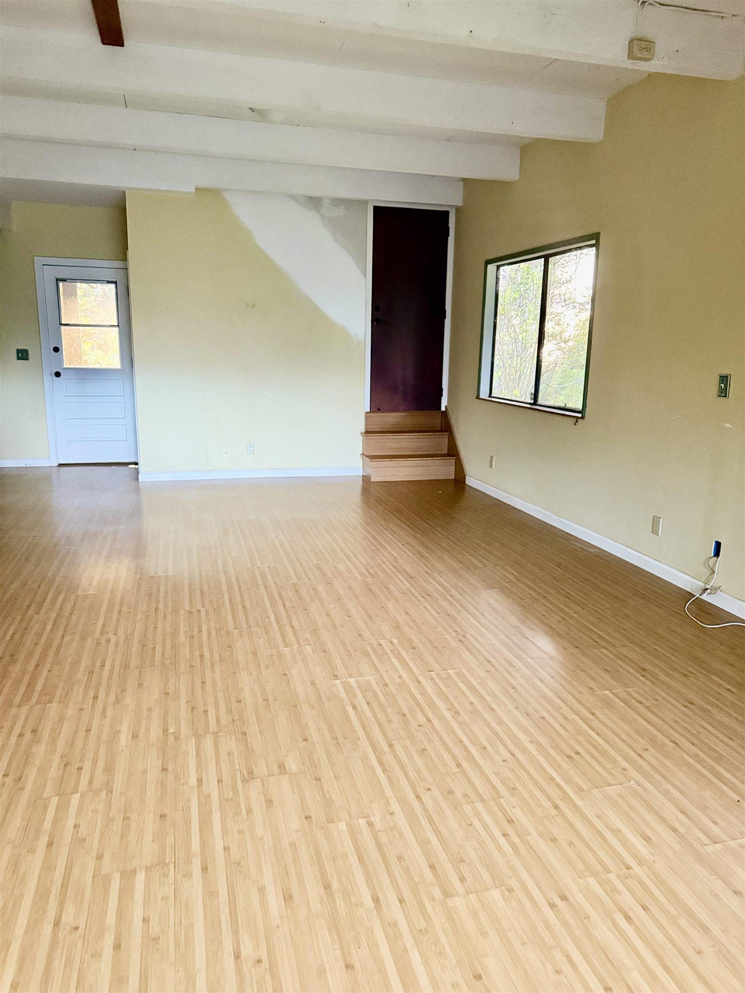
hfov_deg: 56.8
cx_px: 372
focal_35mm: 24
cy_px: 496
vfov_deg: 71.6
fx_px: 689
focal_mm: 6.76
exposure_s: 1/30
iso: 800
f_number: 1.78
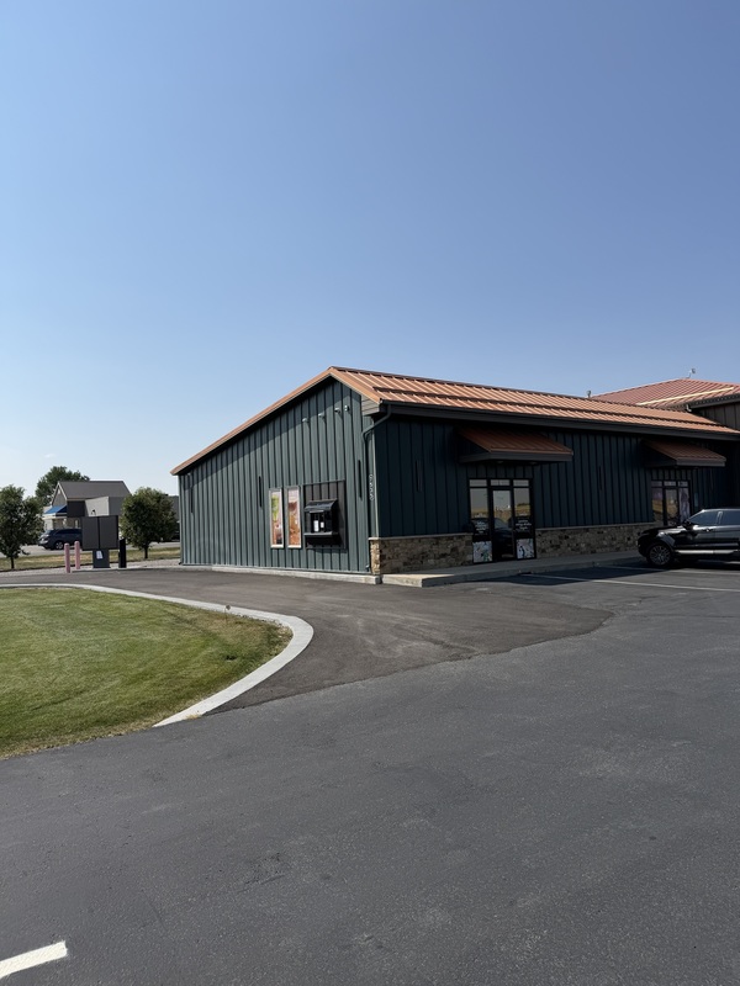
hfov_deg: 56.8
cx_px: 370
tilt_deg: +4.2
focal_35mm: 24
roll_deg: +2.9
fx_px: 684
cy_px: 493
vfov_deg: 71.6
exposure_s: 1/6173
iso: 80
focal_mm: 6.76
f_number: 1.78
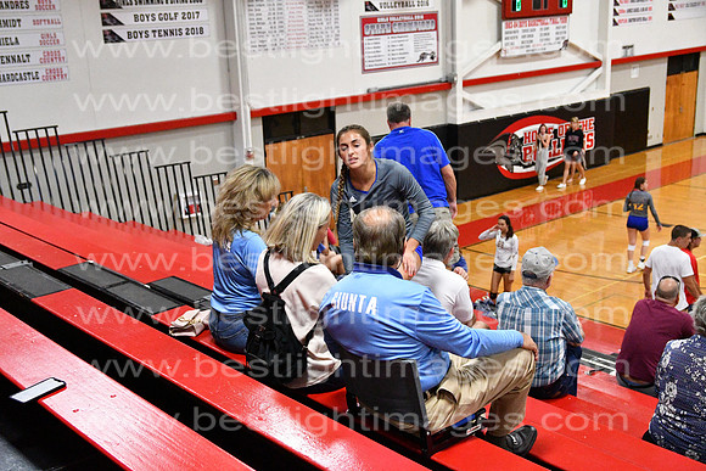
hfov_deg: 45.0
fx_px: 853
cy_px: 236
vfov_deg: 30.9
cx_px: 353
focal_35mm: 44
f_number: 4
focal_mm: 29
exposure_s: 1/800
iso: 10000
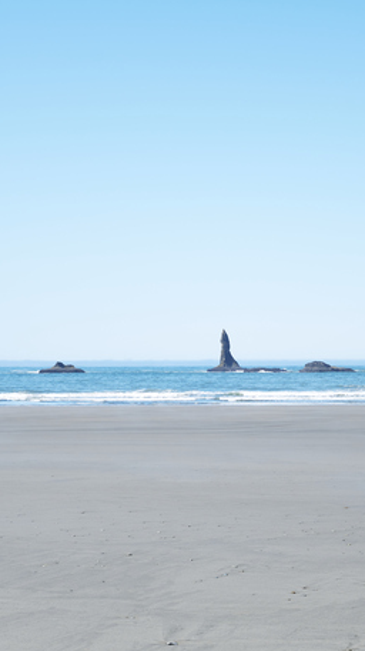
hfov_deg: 12.3
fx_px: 1689
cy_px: 357
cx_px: 246
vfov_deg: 21.8
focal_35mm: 98
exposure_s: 1/280
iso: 160
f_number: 8
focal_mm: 54.5
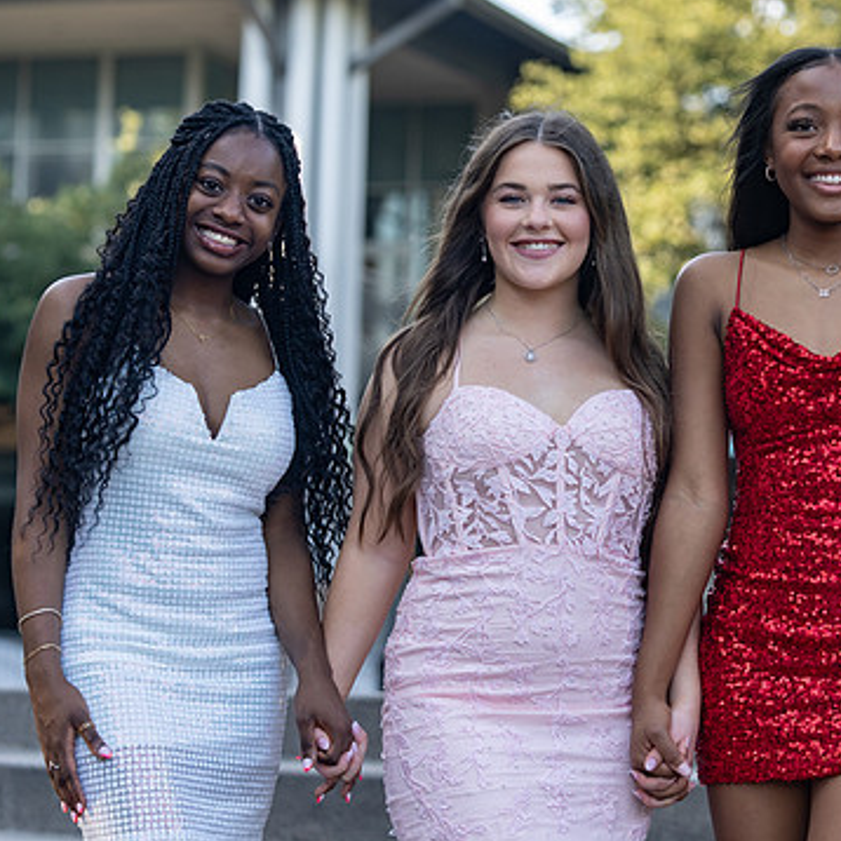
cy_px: 405
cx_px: 634
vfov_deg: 13.7
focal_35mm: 127
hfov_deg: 13.7
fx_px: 3491
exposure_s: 1/320
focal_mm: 86
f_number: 3.5
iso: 250
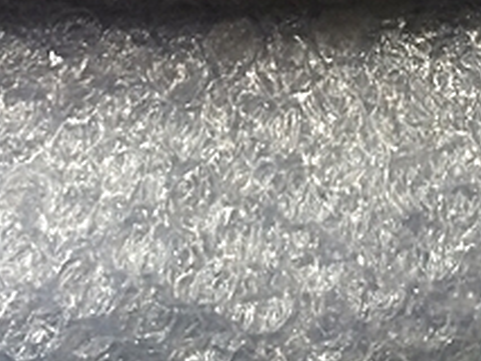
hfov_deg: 22.5
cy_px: -108
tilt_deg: -79.6
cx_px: 271
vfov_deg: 16.1
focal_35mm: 87
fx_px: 1210
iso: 80
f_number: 2.2
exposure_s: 1/30
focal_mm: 4.15
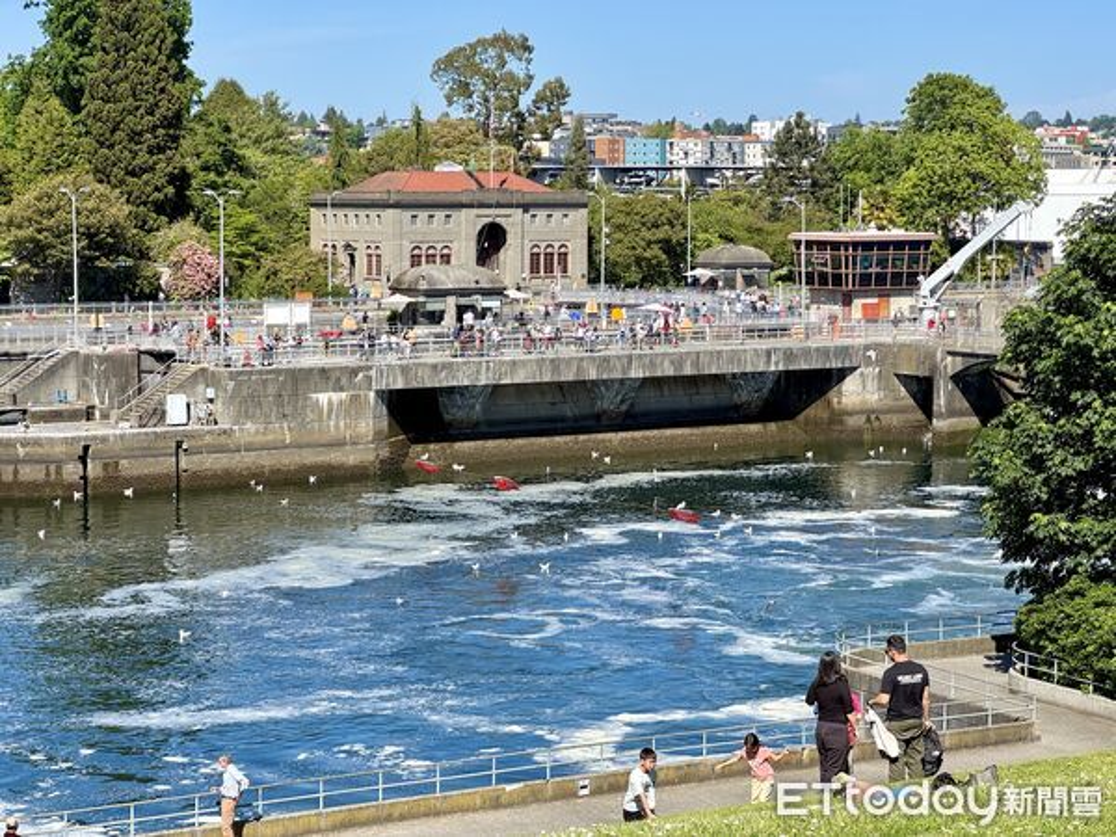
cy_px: 418
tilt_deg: -4.0
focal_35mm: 77
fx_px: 2482
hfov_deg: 25.3
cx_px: 558
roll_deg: -1.5
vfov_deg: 19.1
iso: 25
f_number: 2.8
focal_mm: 9
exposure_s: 1/708
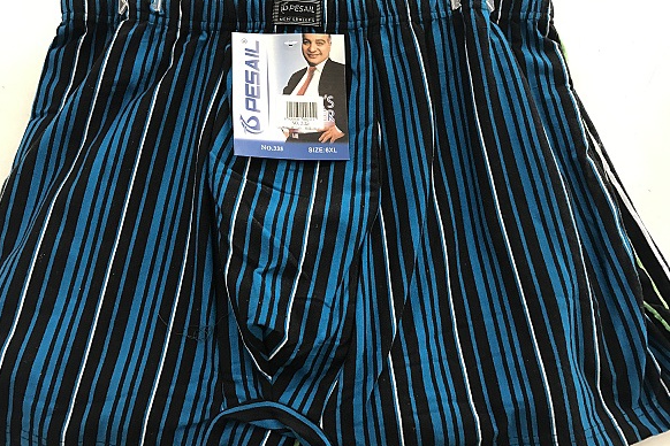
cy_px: 203
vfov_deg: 43.6
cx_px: 326
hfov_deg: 61.9
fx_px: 558
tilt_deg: -68.5
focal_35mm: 30
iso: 32
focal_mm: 3.99
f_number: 1.8
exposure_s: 1/25
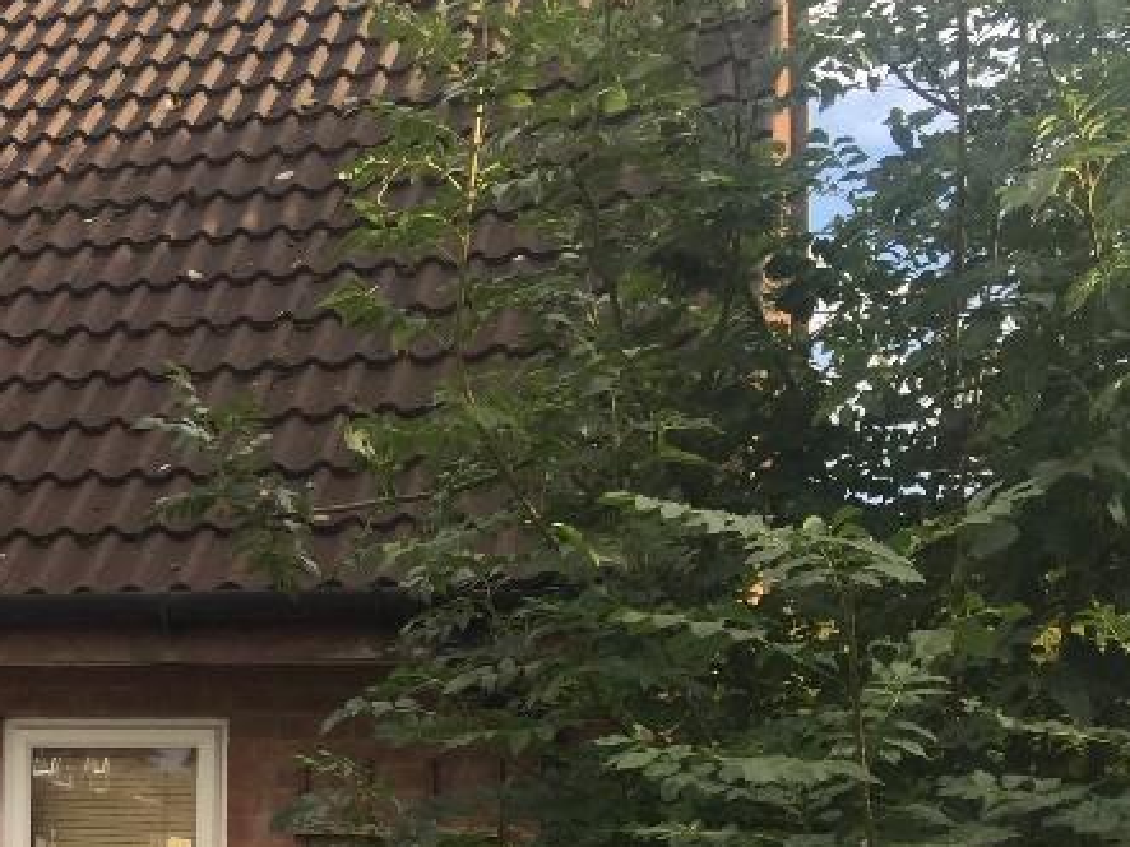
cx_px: -94
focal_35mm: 67
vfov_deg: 21.4
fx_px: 2187
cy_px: 758
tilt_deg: +2.5
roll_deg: -2.1
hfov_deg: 26.8
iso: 32
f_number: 2.2
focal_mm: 4.15
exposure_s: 1/670
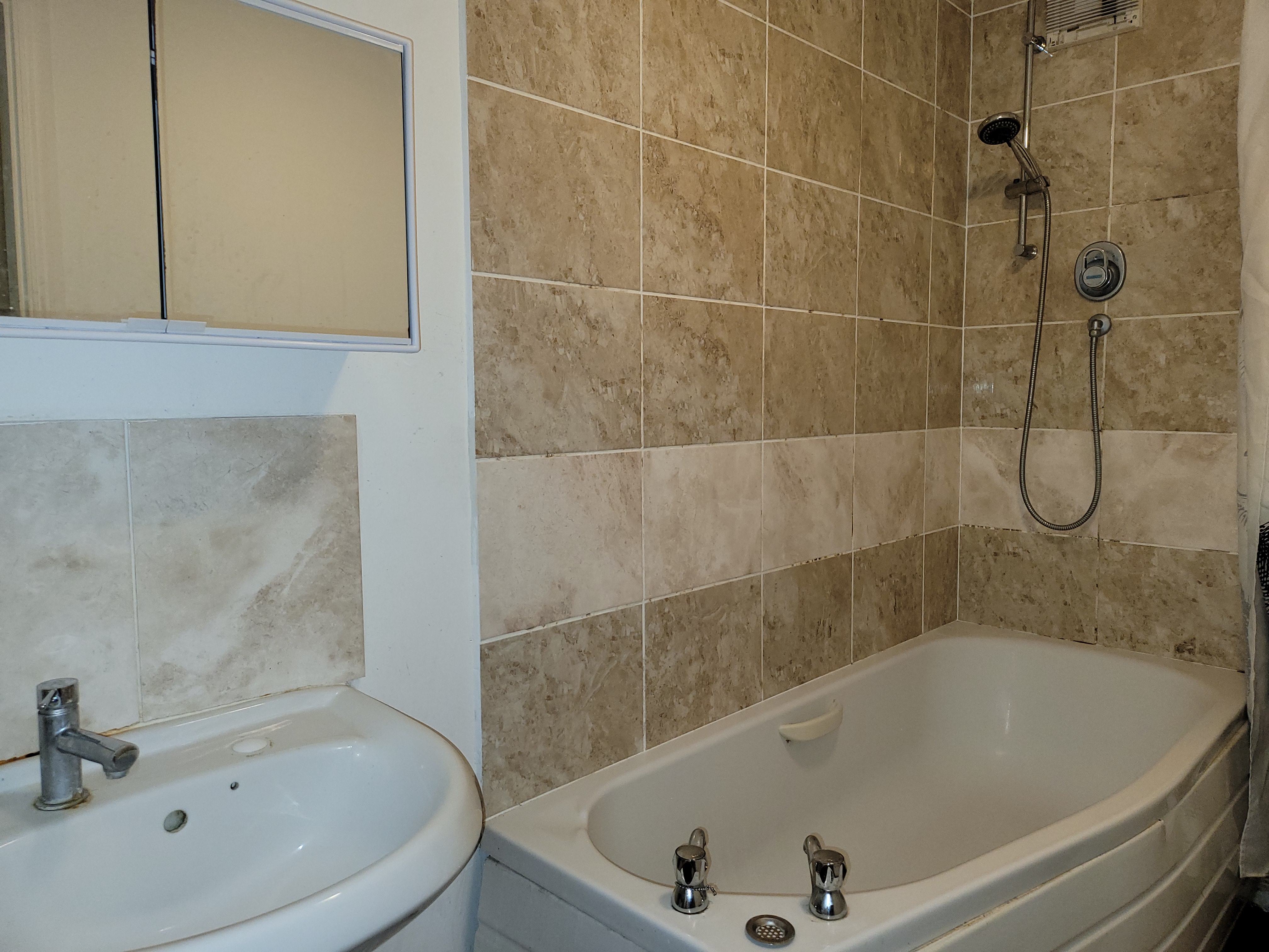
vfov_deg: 53.1
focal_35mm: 26
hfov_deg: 67.3
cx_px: 634
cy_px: 476
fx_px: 953
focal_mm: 5
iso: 125
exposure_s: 1/50
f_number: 1.8
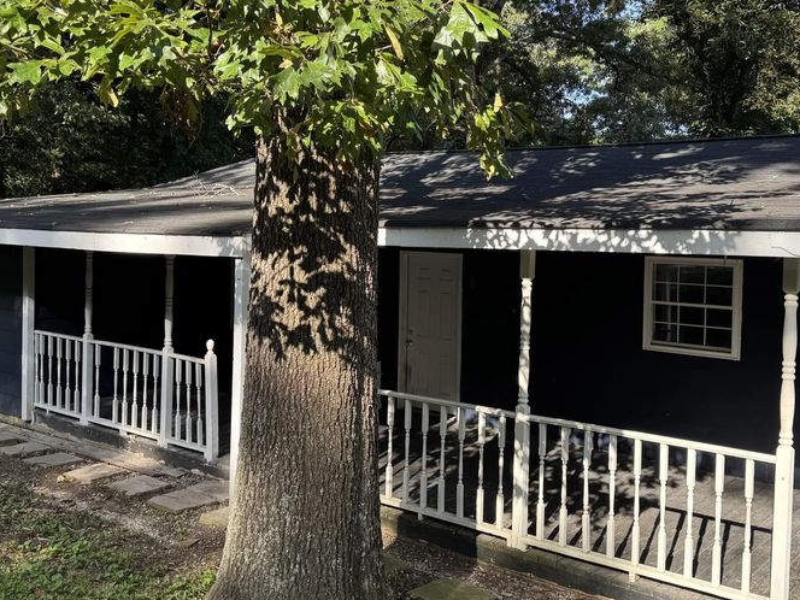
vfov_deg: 38.6
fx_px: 855
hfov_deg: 50.1
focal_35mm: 37
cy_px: 266
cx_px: 420
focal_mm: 6.76
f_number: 1.78
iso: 80
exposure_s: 1/506
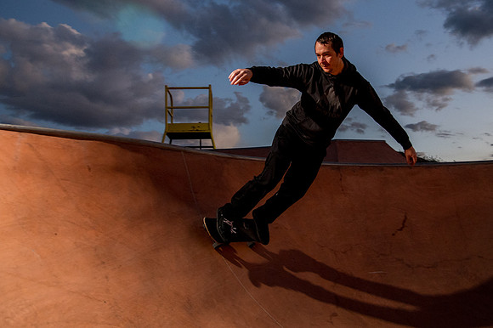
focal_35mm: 40
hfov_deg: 48.0
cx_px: 286
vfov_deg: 33.1
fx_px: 551
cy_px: 136
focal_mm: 30
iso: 5000
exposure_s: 1/250
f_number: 4
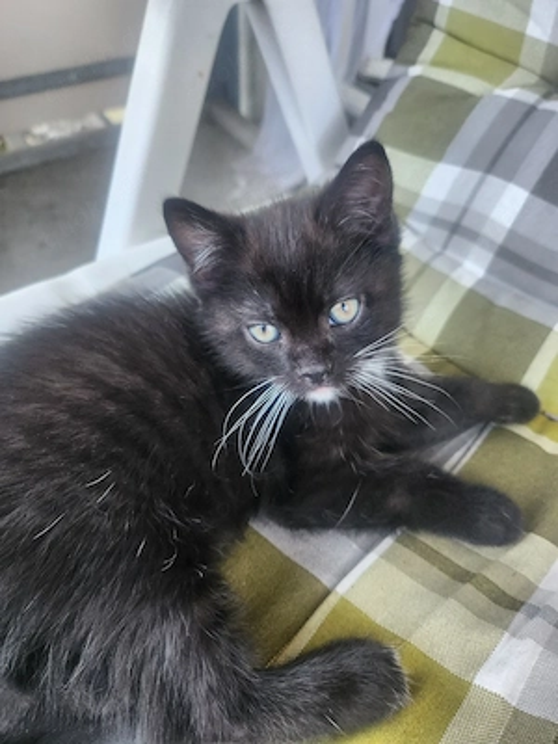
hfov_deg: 56.8
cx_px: 279
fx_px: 516
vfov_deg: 71.6
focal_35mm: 24
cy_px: 372
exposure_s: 1/182
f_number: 1.8
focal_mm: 5
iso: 160
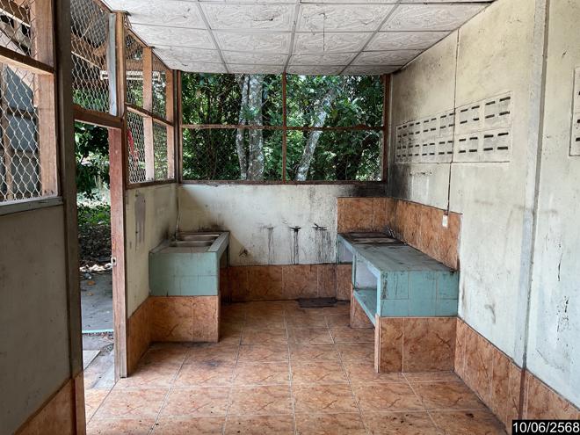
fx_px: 486
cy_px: 218
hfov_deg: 61.7
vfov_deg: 48.2
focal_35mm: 29
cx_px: 290
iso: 25
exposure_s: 1/120
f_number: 1.8
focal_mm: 3
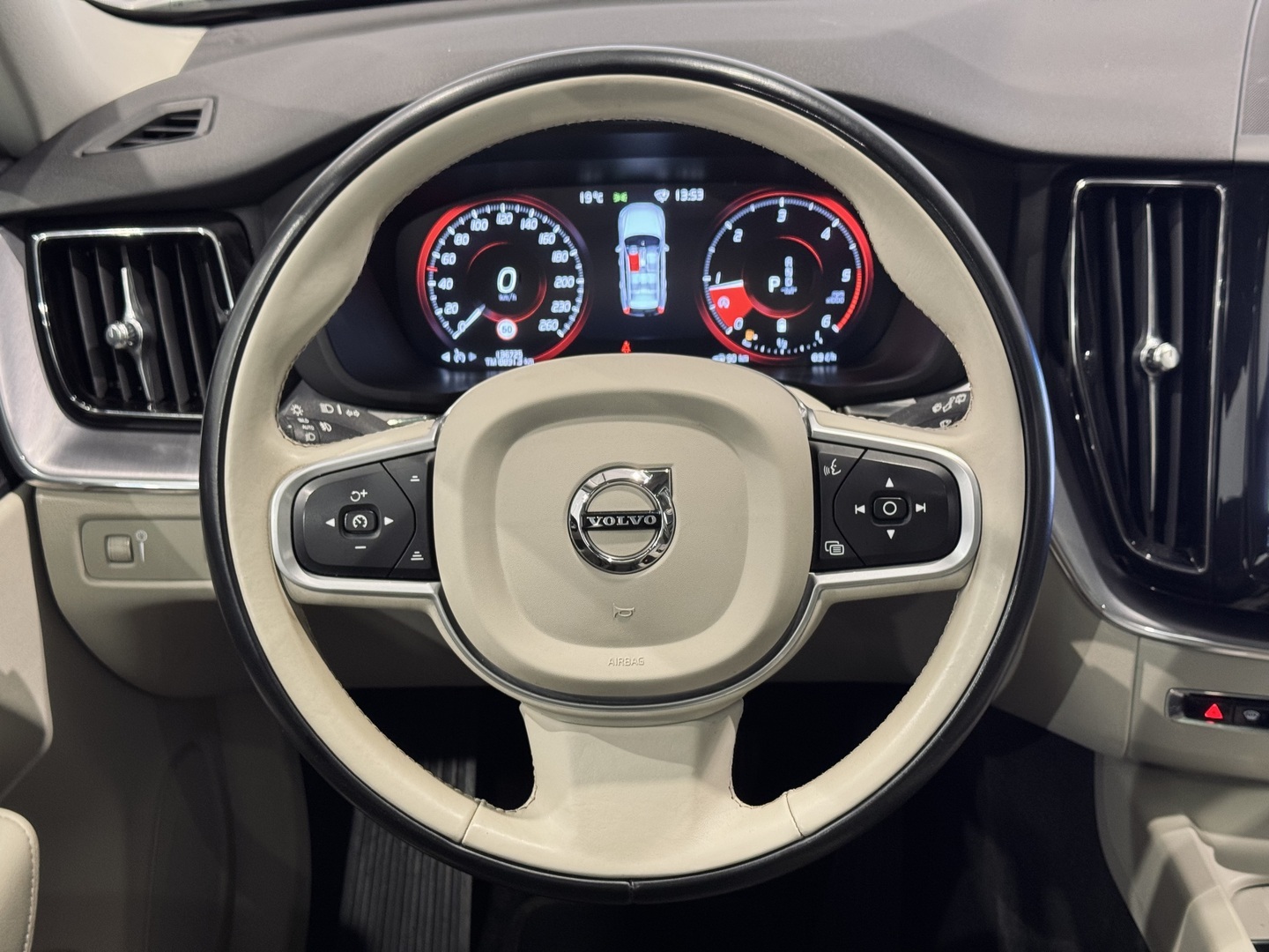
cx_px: 634
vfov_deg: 30.3
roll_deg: +3.6
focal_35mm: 48
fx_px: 1760
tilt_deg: -28.5
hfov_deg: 39.7
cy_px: 476
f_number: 1.78
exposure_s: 1/50
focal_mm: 6.76
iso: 125
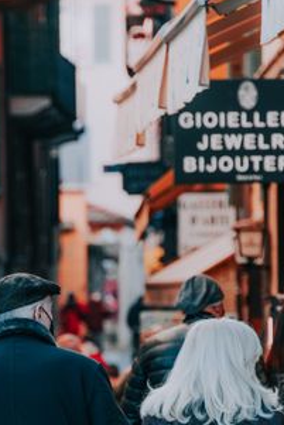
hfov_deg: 2.7
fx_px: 6028
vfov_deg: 4.0
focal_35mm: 510
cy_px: 336
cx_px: 87
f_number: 5.6
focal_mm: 200
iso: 800
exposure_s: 1/160
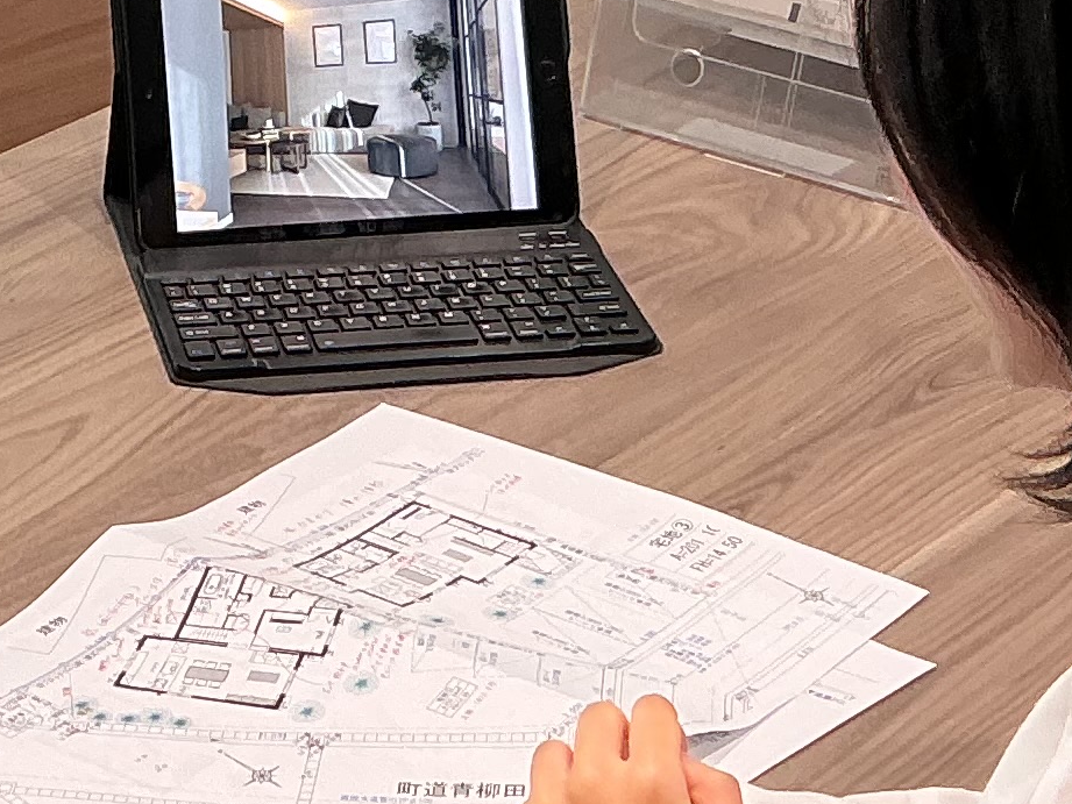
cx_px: 59
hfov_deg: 15.3
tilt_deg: -20.4
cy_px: 29
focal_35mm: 127
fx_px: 3933
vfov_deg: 11.6
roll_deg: +0.2
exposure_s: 1/100
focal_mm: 3
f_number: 1.8
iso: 32
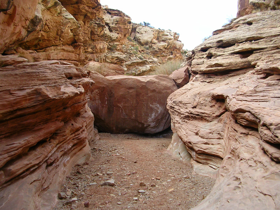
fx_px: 307
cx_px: 140
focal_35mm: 38
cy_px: 105
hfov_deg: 49.0
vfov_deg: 37.7
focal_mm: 5.8
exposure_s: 1/218
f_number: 2.8
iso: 50
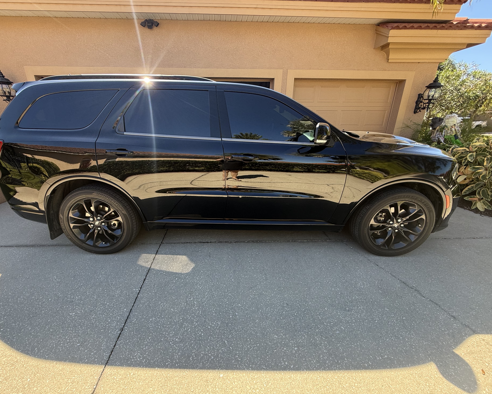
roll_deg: -0.2
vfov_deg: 84.0
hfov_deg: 96.6
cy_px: 197
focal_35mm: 15
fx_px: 218
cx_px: 229
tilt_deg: -18.7
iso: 50
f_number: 2.2
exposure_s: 1/191
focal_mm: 2.22
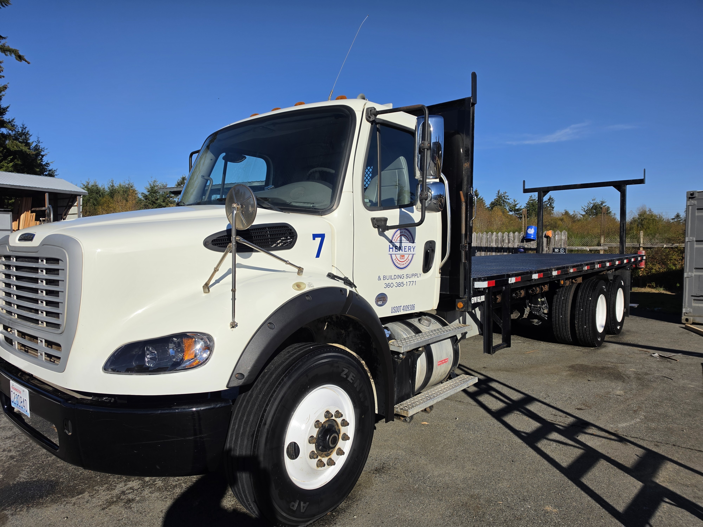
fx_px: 467
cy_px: 264
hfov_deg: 73.9
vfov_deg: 58.9
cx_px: 352
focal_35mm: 23
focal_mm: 6.5
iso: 32
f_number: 1.4
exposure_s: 1/7939
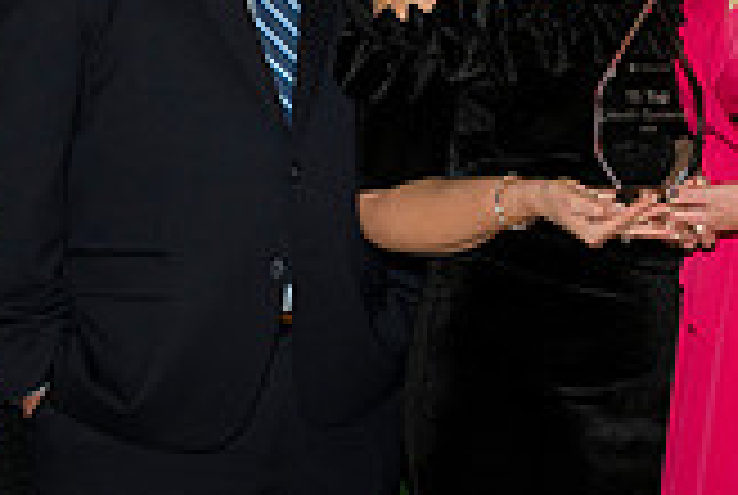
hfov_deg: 16.1
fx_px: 2608
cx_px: 446
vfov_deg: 10.8
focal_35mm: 127
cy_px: 65
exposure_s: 1/160
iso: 800
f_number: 5
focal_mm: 36
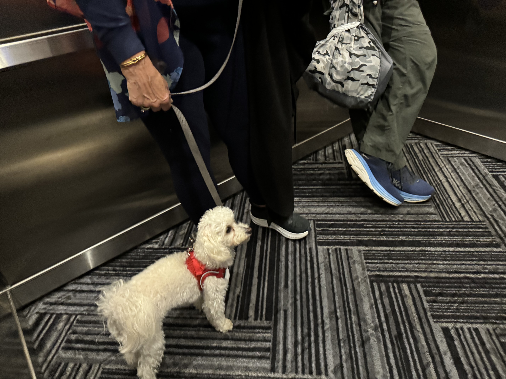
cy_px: 190
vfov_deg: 56.8
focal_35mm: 24
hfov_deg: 71.6
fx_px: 351
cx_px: 253
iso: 1250
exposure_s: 1/30
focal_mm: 6.76
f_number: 1.78
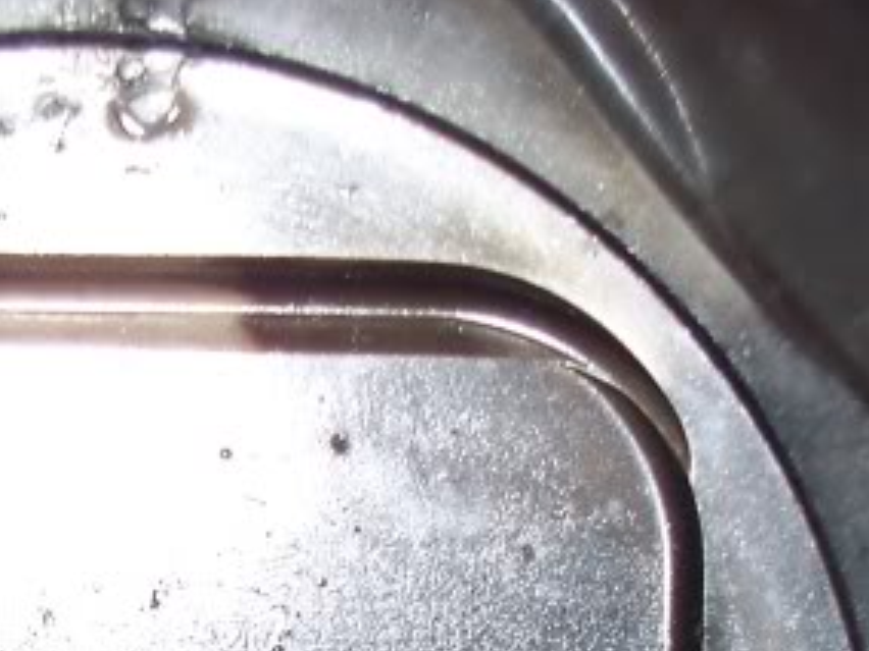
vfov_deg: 10.9
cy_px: 1061
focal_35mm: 130
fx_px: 3264
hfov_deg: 14.9
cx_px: -3
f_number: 2.8
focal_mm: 7.54
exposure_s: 1/60
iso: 80
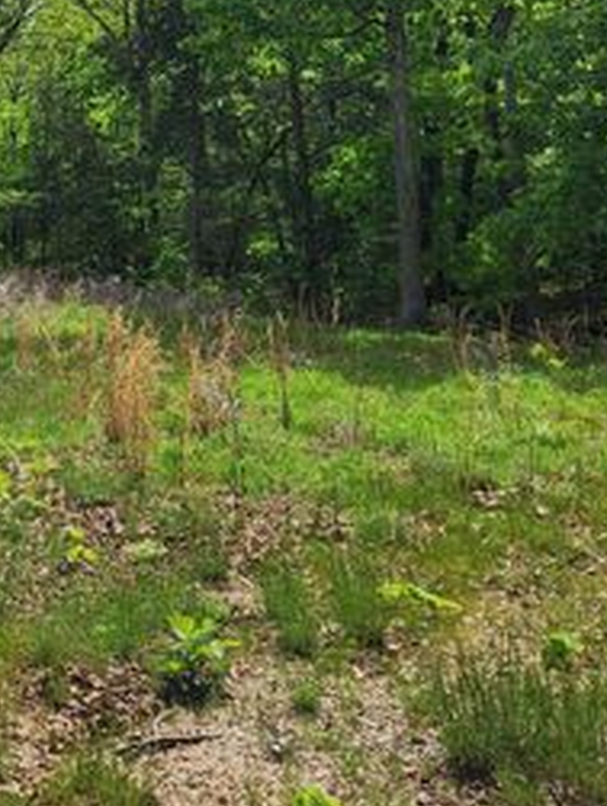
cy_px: -50
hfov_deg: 22.5
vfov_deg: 29.0
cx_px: -87
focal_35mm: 61
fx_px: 1423
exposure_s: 1/2921
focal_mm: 5.4
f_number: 1.8
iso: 20
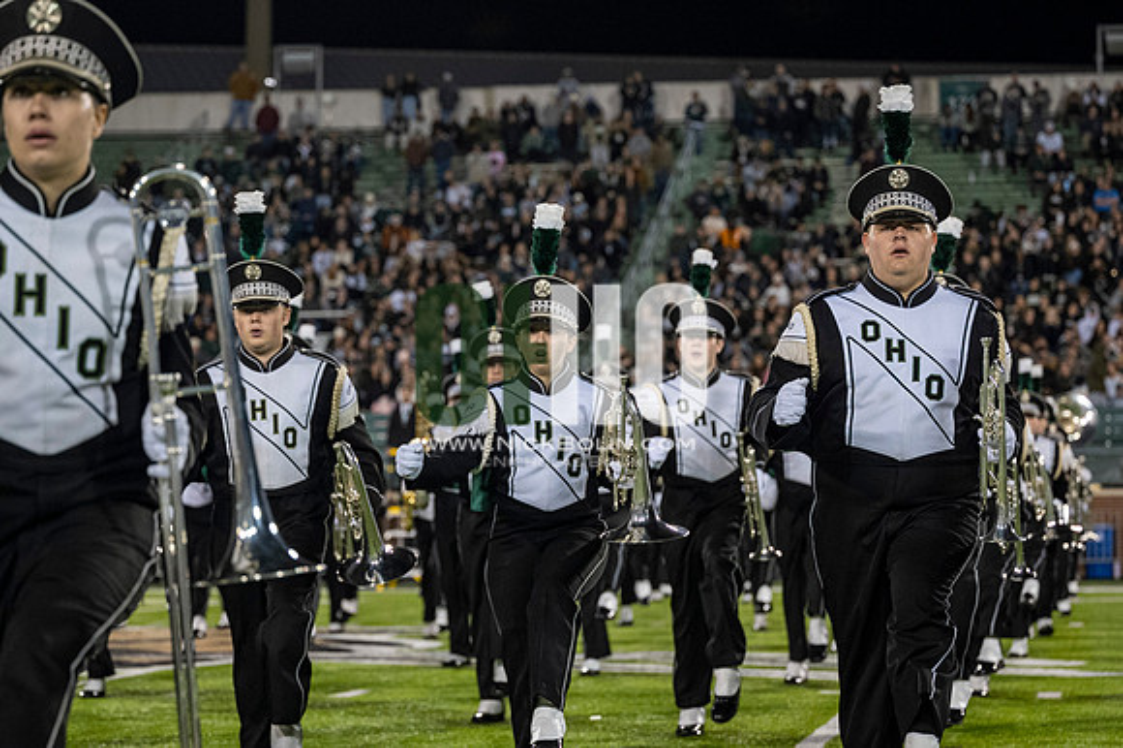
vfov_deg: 12.3
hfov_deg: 18.4
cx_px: 562
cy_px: 374
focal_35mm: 111
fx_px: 3460
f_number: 2.8
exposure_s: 1/500
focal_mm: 74
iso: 800
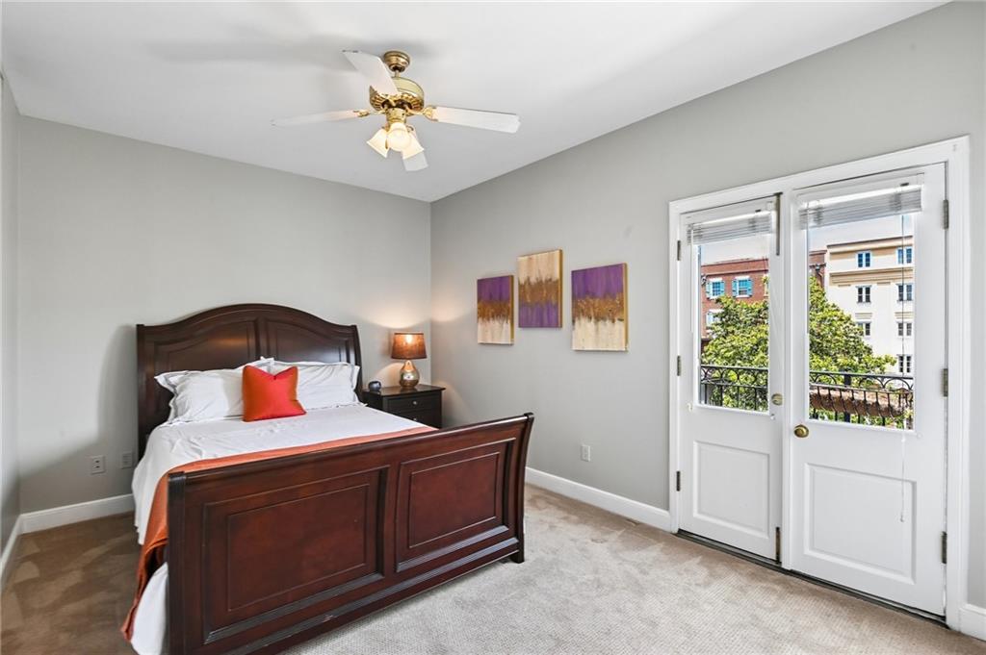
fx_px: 438
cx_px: 493
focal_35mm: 16
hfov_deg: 96.8
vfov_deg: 73.7
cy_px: 328
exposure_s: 1/13
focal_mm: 16
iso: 400
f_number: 11
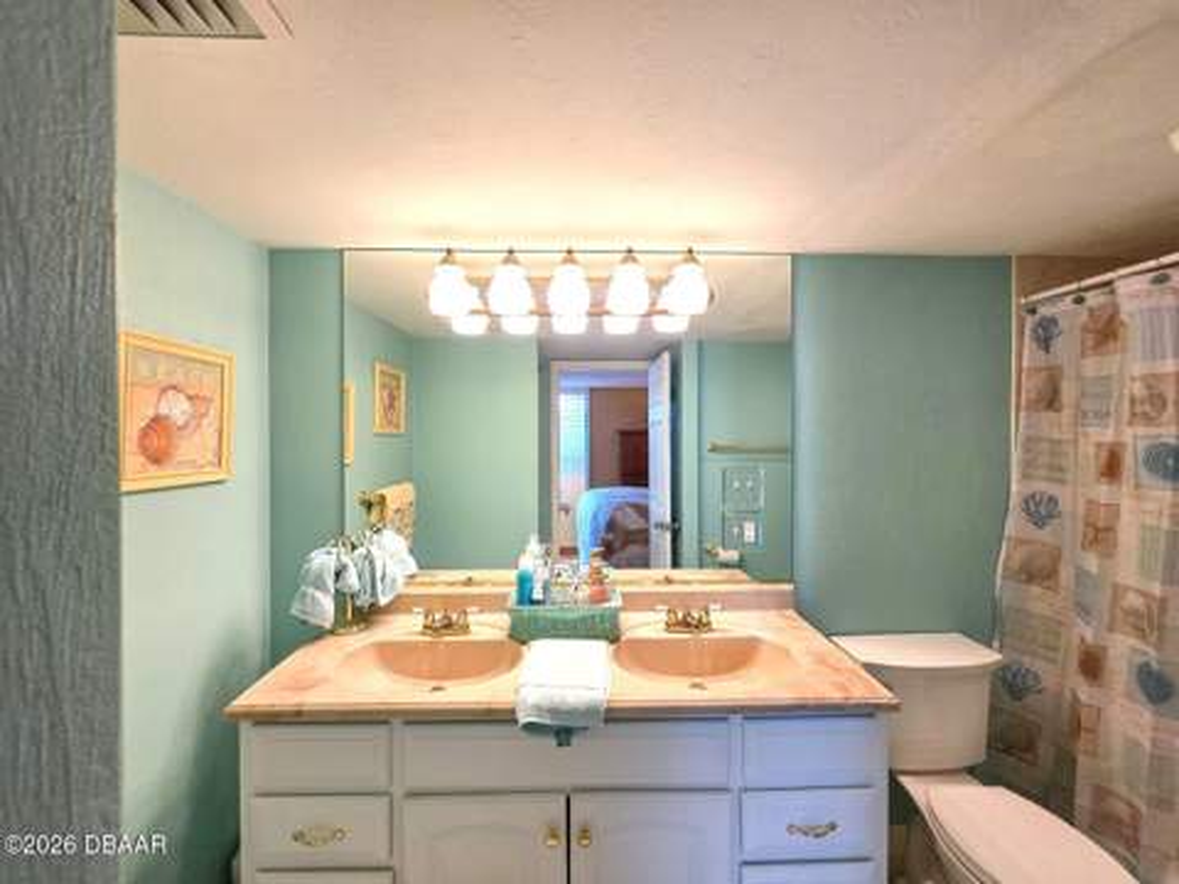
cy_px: 442
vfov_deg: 89.9
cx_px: 590
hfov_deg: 106.2
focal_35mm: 13
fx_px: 443
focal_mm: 2.2
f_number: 1.9
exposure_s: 1/120
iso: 64
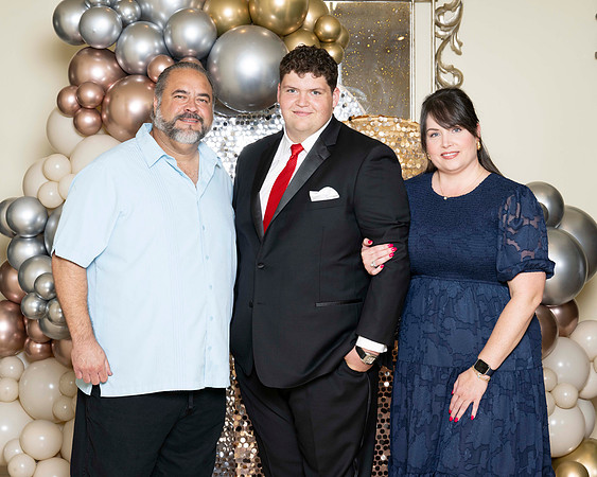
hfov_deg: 21.5
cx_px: 312
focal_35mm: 89
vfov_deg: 17.3
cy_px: 239
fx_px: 1571
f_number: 5.6
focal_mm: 79
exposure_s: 1/200
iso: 250
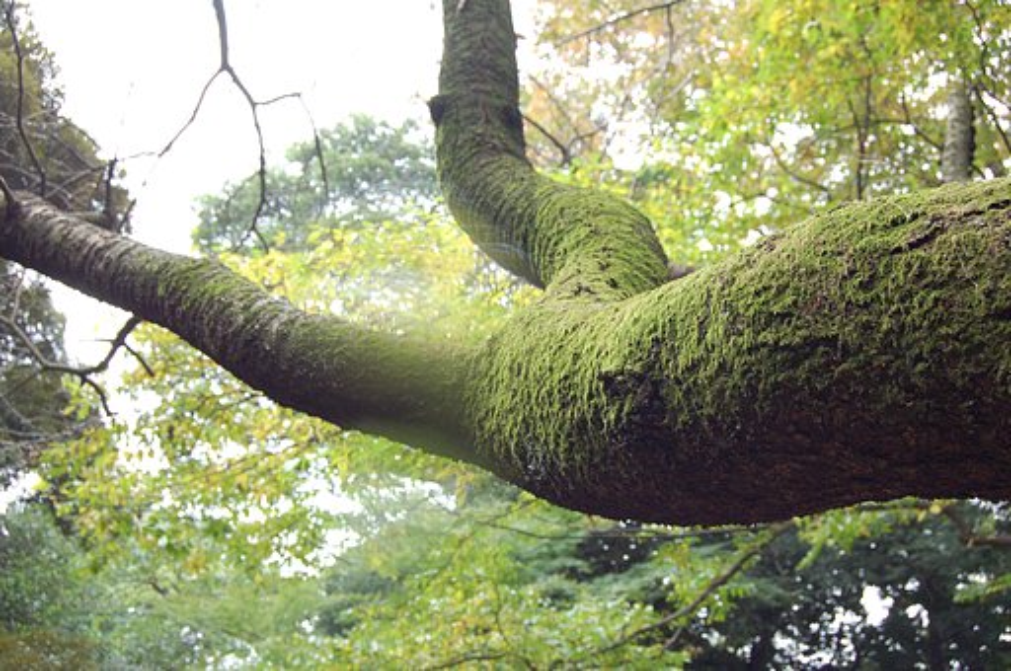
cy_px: 336
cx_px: 506
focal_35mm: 39
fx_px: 1094
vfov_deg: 34.1
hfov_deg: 49.6
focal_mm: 26
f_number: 7.1
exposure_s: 1/30
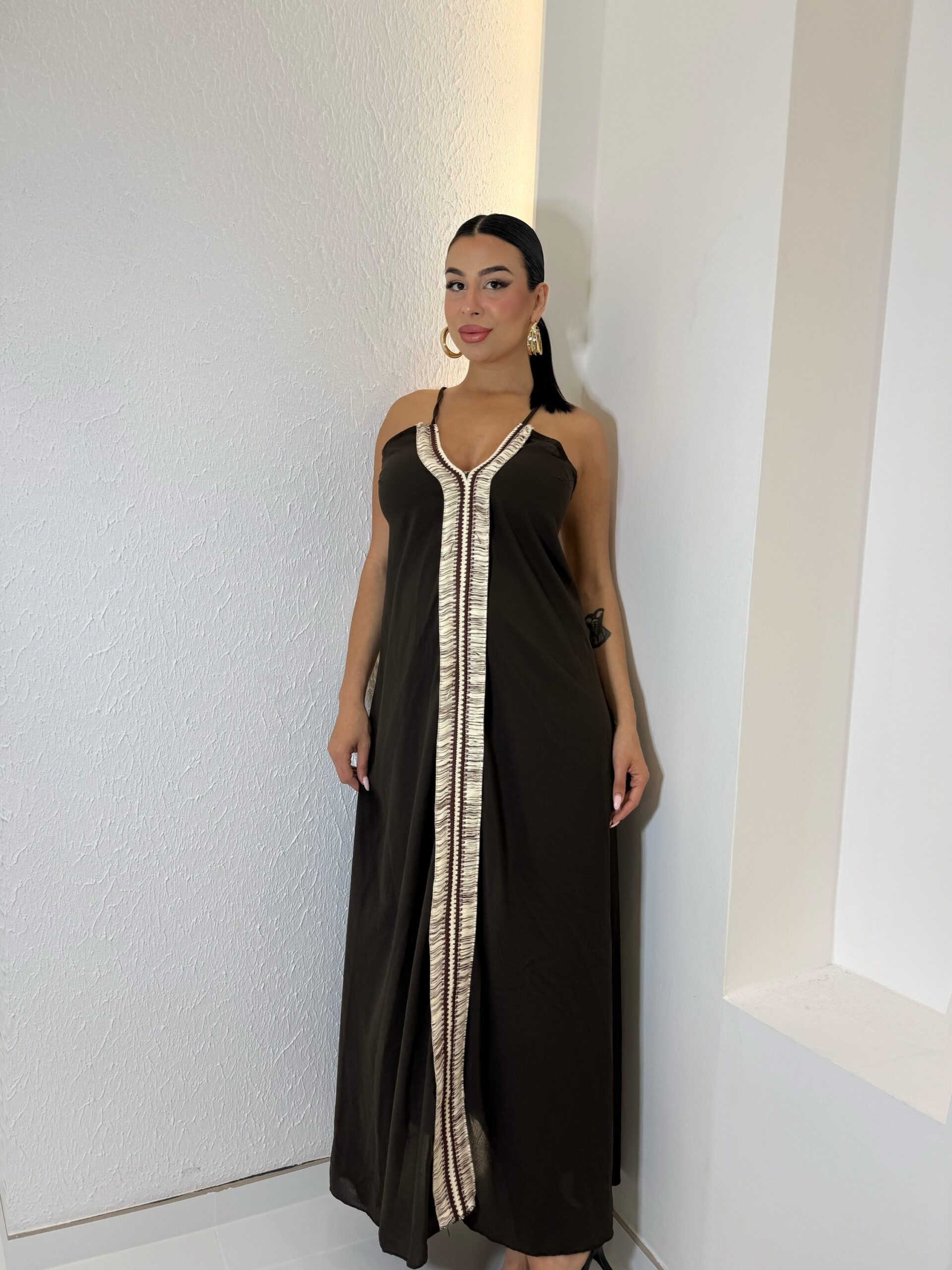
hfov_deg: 56.8
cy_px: 635
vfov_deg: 71.6
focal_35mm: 24
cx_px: 476
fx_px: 880
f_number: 1.78
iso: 80
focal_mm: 6.76
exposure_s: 1/251
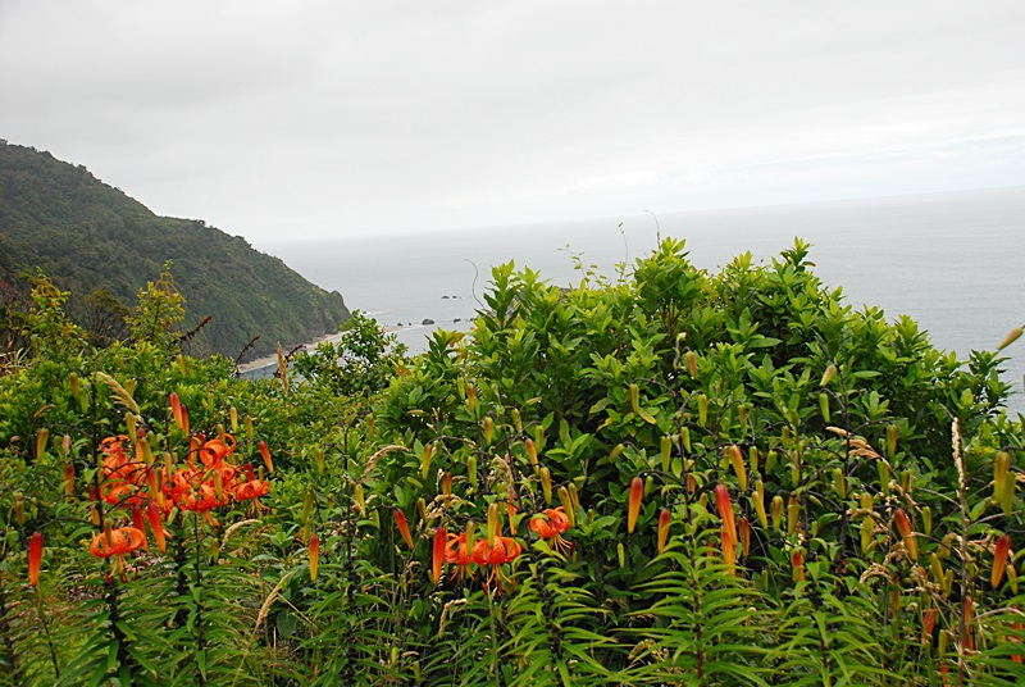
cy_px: 344
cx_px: 512
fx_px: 1112
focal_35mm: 39
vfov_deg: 34.3
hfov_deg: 49.5
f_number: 5.6
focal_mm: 26
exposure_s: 1/640
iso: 400
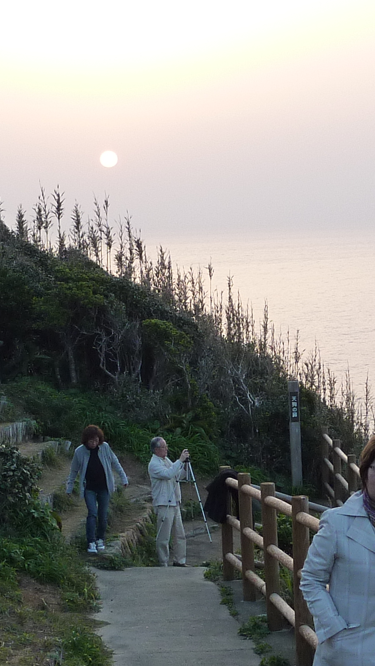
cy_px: 335
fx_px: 1732
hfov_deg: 12.3
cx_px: 143
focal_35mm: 98
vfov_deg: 21.8
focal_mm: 6.1
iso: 125
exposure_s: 1/80
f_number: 3.6
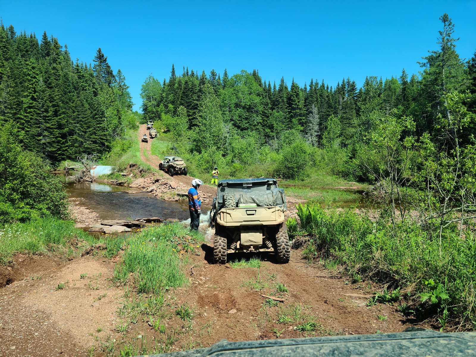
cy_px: 178
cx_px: 238
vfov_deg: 49.7
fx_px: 385
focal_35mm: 28
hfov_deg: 63.4
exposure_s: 1/447
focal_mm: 5.9
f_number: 2
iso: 25
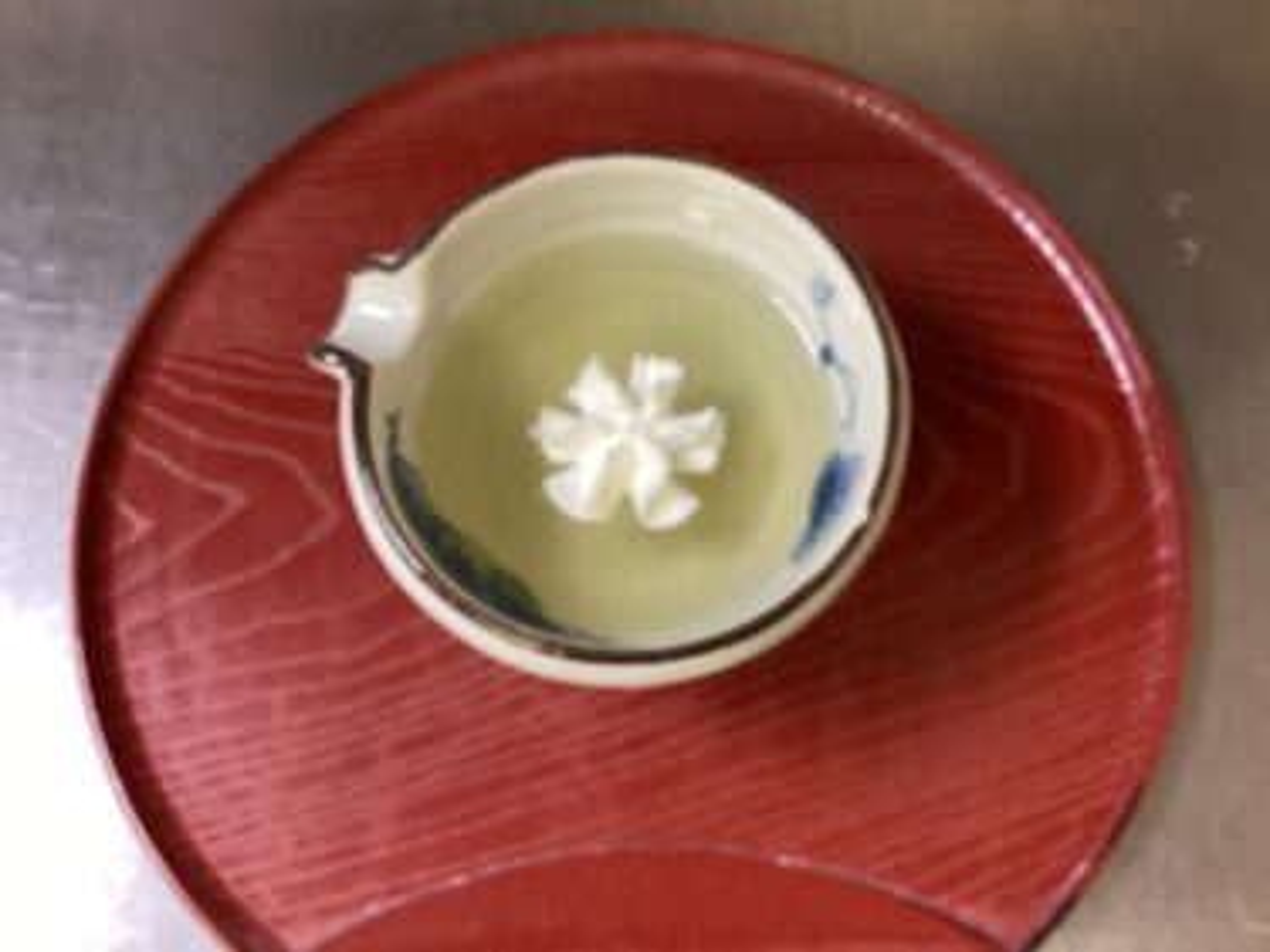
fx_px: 1137
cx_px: 635
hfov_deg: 58.4
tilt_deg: -72.4
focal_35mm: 31
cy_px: 476
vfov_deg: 45.4
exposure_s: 1/40
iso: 320
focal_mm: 3.3
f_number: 2.4
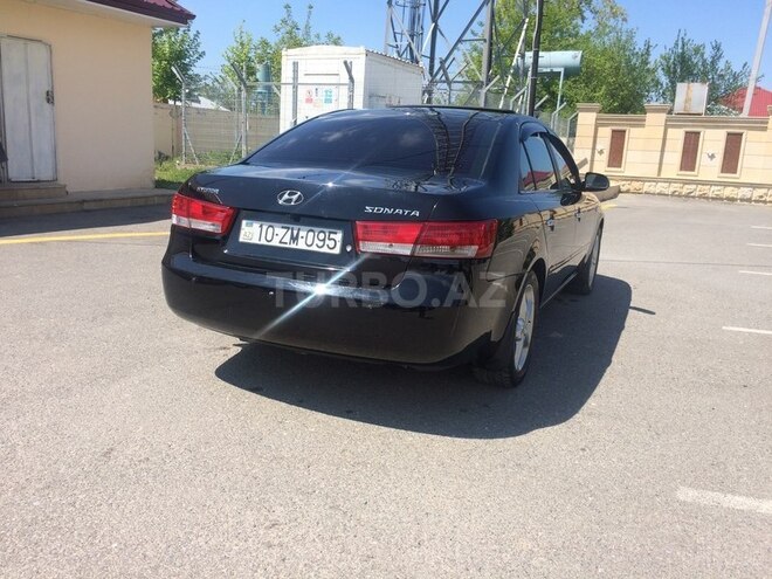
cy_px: 290
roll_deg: -1.3
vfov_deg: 48.2
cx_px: 386
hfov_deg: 61.7
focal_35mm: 29
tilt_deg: -13.4
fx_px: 647
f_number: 2.2
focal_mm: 4.15
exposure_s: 1/1580
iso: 32
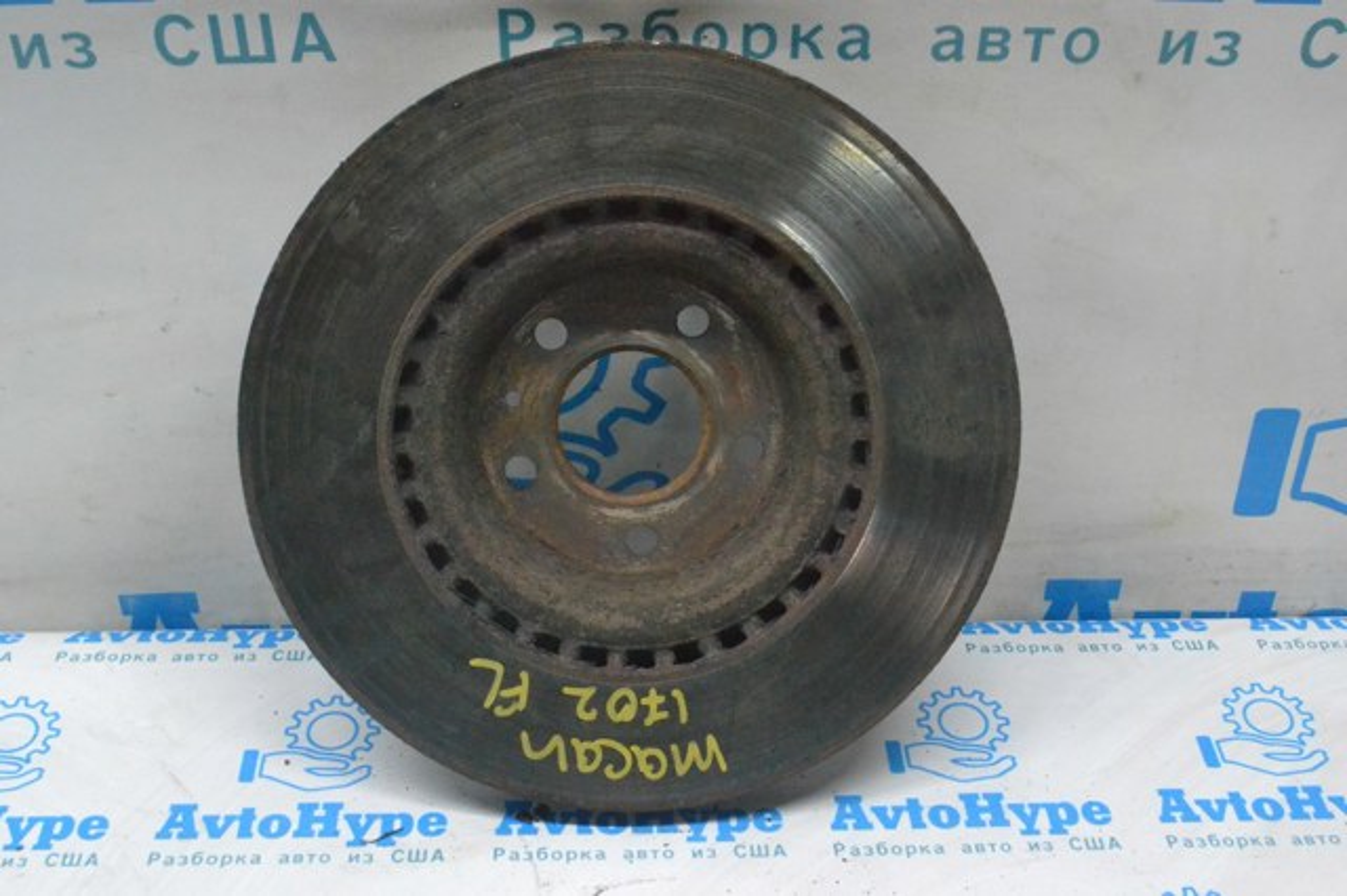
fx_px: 1683
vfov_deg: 29.8
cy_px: 448
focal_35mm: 45
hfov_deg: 43.6
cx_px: 674
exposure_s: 1/160
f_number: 10
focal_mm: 30
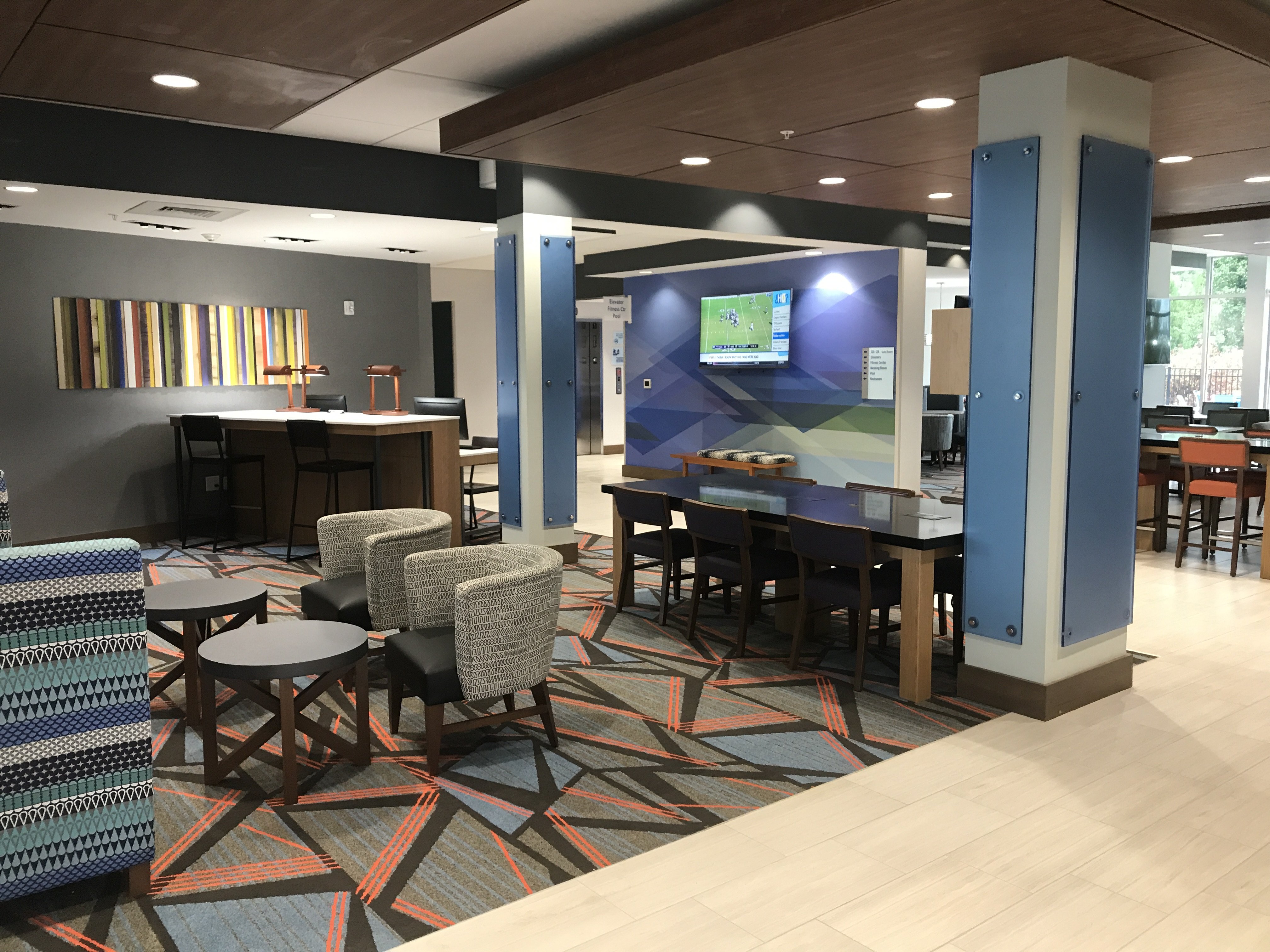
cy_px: 476
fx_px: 1027
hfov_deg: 63.4
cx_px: 635
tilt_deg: -6.5
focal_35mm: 28
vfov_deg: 49.7
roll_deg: +0.6
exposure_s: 1/19
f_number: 1.8
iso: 40
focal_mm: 3.99
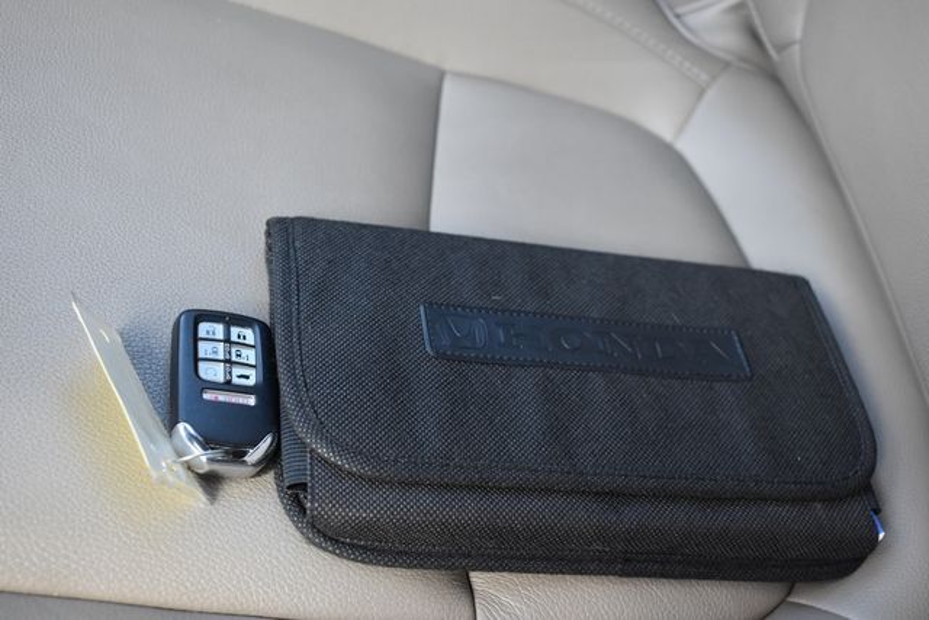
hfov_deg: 46.4
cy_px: 310
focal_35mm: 42
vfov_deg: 31.9
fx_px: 1084
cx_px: 464
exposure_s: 1/160
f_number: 4.2
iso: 800
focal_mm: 28
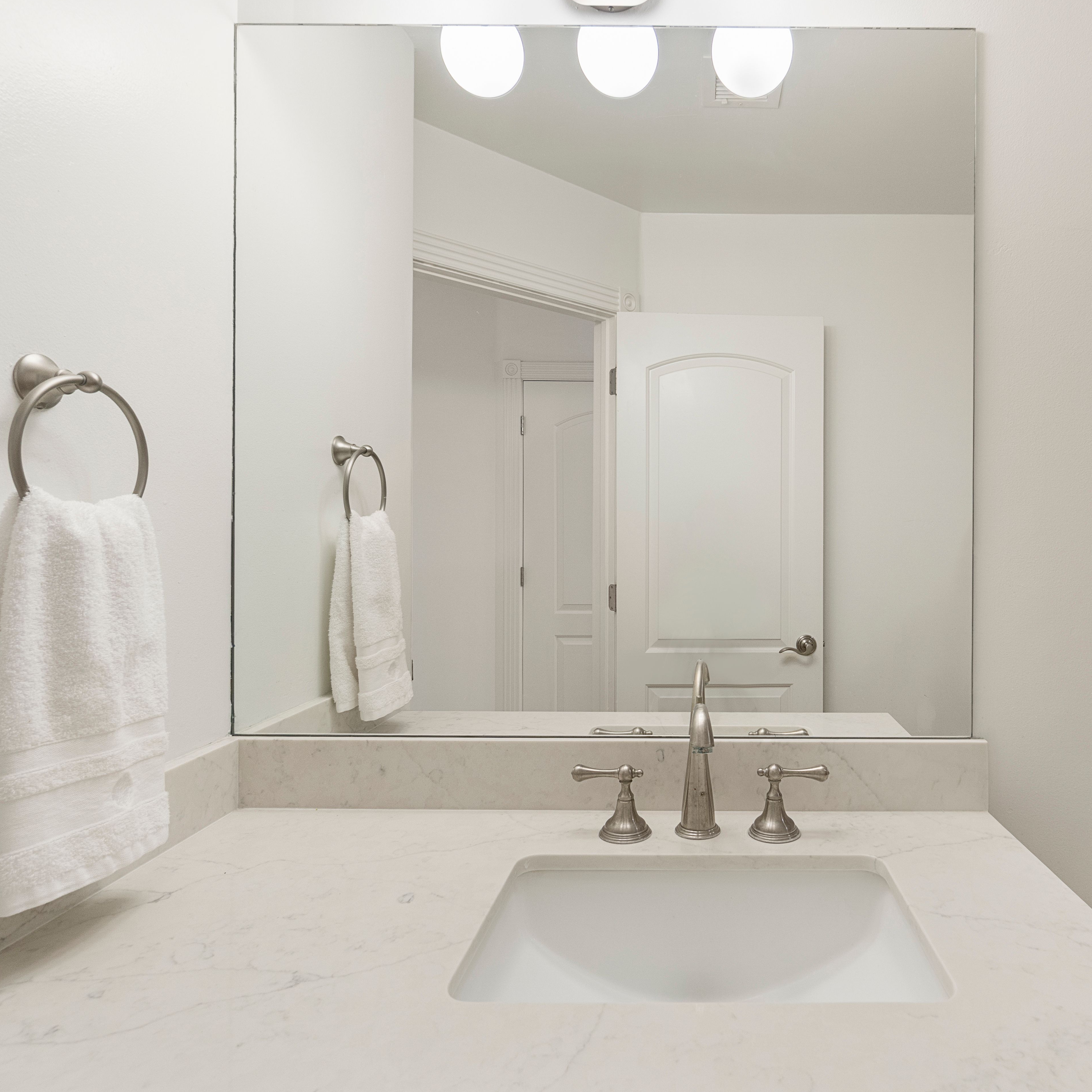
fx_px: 714
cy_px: 549
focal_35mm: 20
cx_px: 703
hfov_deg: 73.1
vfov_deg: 74.8
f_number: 8
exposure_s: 1/20
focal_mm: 10
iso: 400
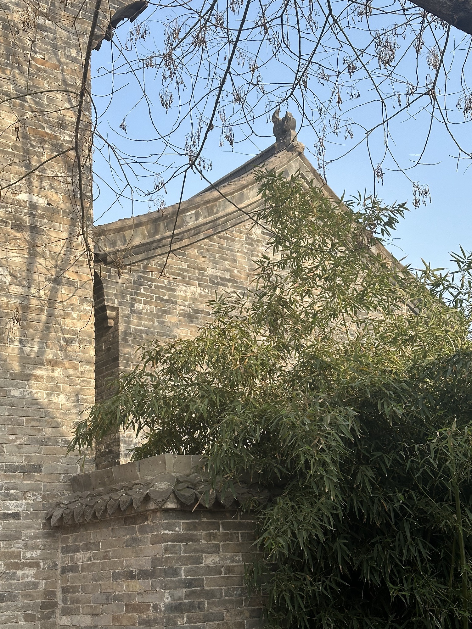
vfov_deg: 39.7
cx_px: 236
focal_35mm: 48
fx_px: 873
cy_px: 314
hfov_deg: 30.3
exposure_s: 1/1497
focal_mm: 6.86
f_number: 1.78
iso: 64
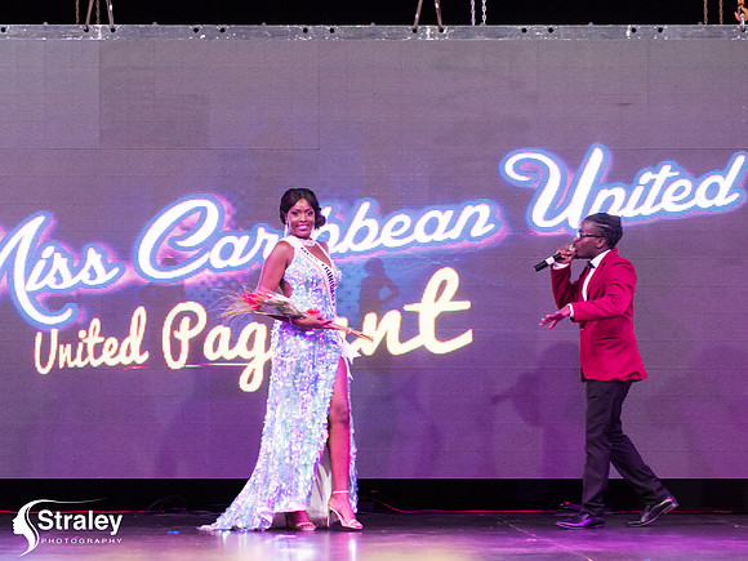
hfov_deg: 15.3
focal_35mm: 128
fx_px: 2777
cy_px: 312
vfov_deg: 11.5
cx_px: 227
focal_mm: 70
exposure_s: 1/160
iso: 4000
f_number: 5
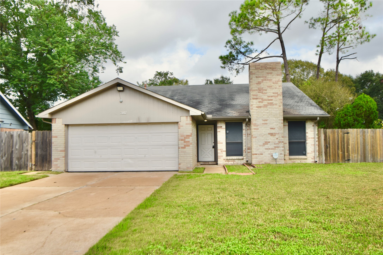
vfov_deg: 43.6
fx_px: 319
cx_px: 192
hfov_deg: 61.9
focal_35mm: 30
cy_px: 128
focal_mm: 20
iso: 200
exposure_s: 1/400
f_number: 10
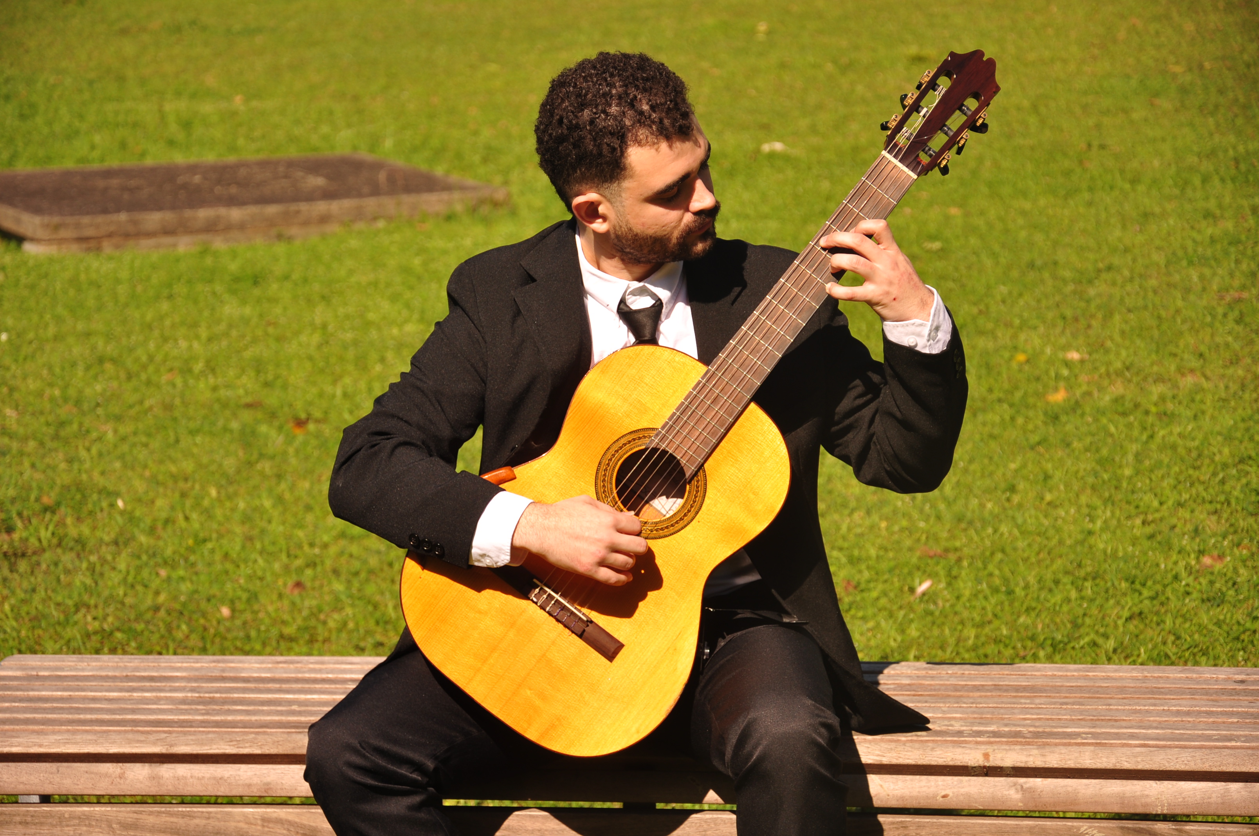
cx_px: 630
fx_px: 4453
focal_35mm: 128
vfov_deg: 10.7
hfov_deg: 16.1
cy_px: 418
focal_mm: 85
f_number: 5.6
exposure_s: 1/640
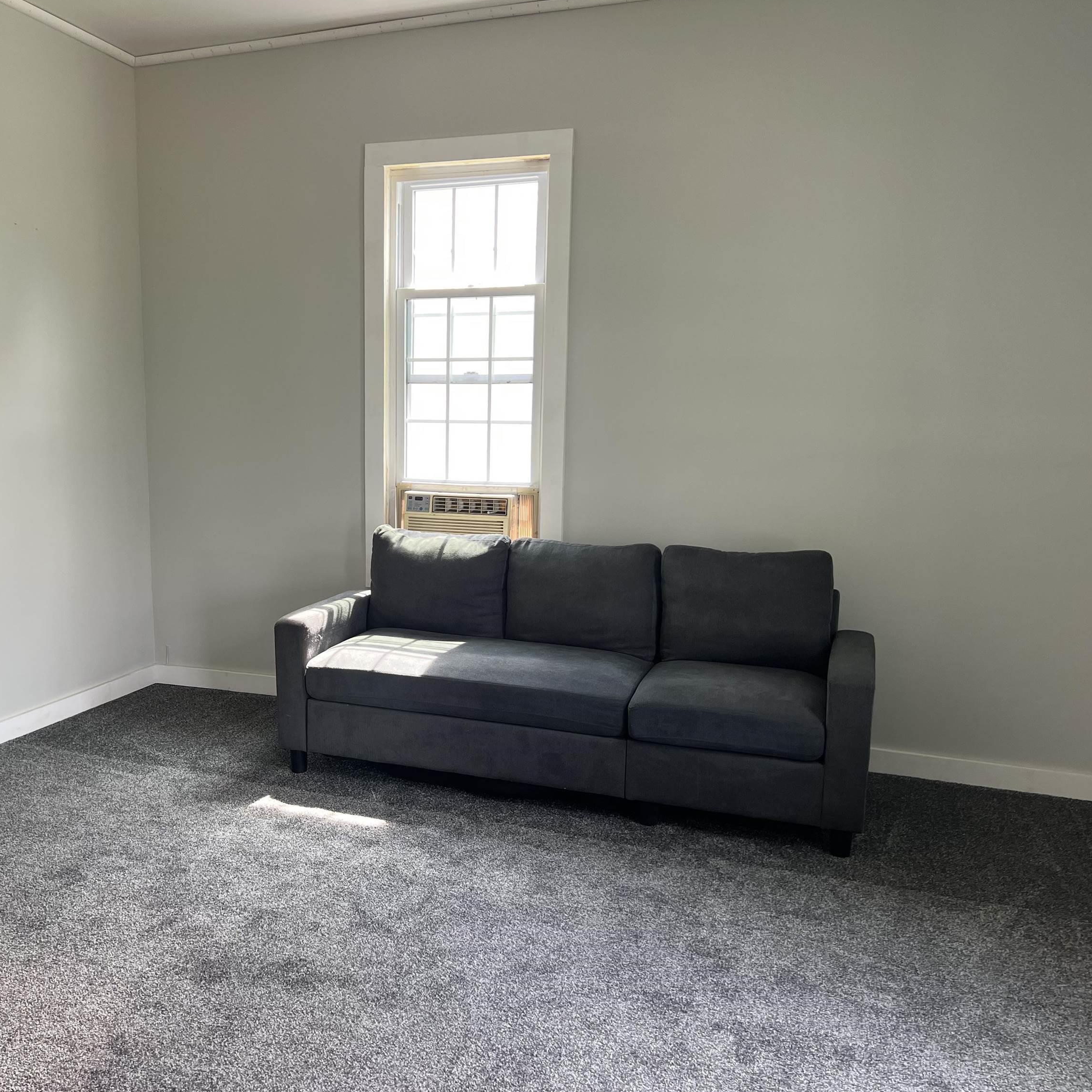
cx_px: 405
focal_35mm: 31
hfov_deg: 51.9
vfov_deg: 52.5
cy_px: 546
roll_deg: -0.2
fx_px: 1106
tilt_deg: -9.0
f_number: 1.5
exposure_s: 1/121
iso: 80
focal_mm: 5.7
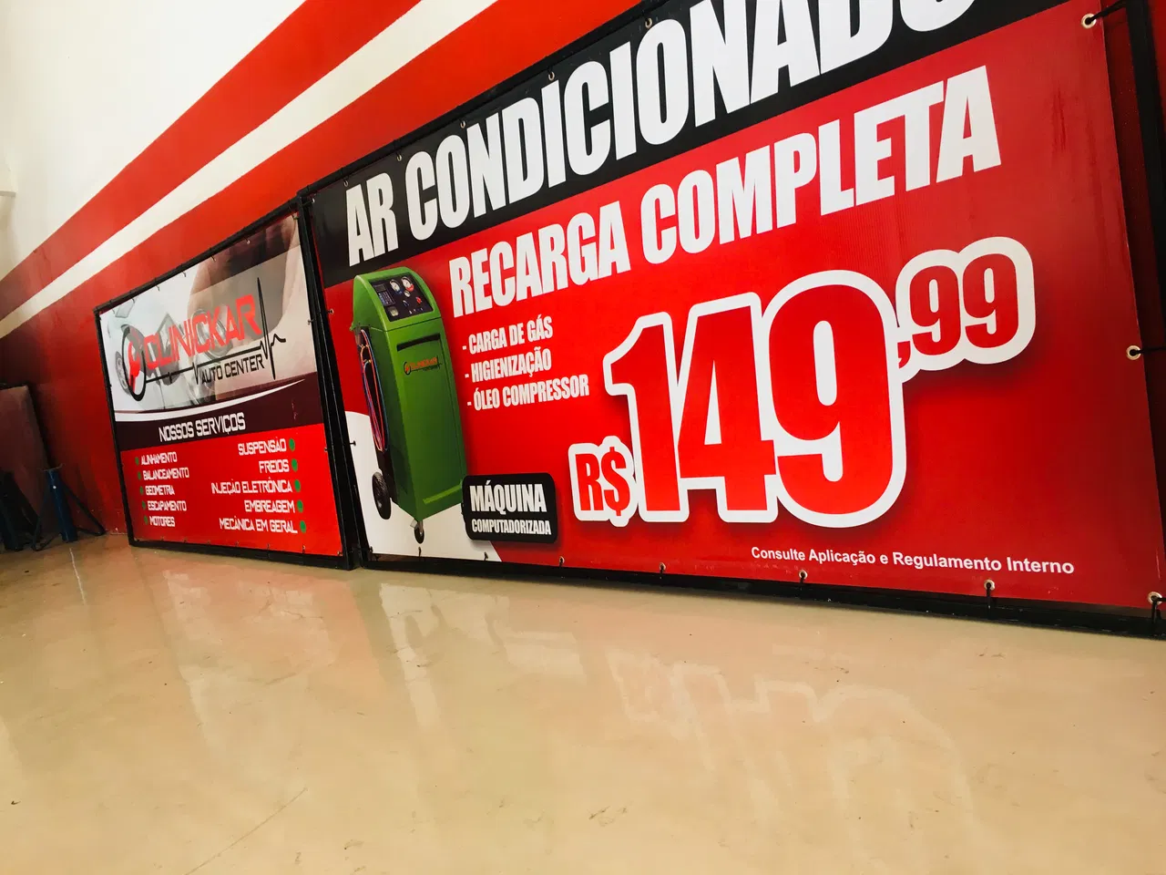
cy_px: 438
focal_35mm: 29
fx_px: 977
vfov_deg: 48.2
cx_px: 583
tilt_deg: -5.7
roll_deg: +12.1
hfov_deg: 61.7
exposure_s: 1/30
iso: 50
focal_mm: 4.15
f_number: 2.2
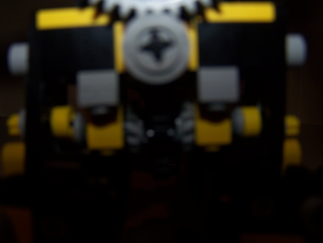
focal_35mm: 38
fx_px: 355
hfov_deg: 49.0
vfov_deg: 37.7
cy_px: 122
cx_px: 162
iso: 80
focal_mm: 6.3
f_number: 2.8
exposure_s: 1/60
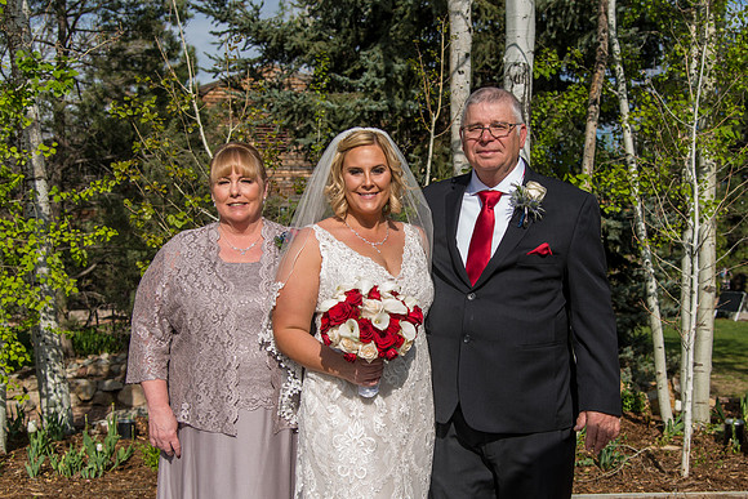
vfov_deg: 28.7
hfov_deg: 41.8
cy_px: 278
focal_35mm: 47
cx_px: 423
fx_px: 976
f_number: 5
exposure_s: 1/640
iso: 50
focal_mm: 38
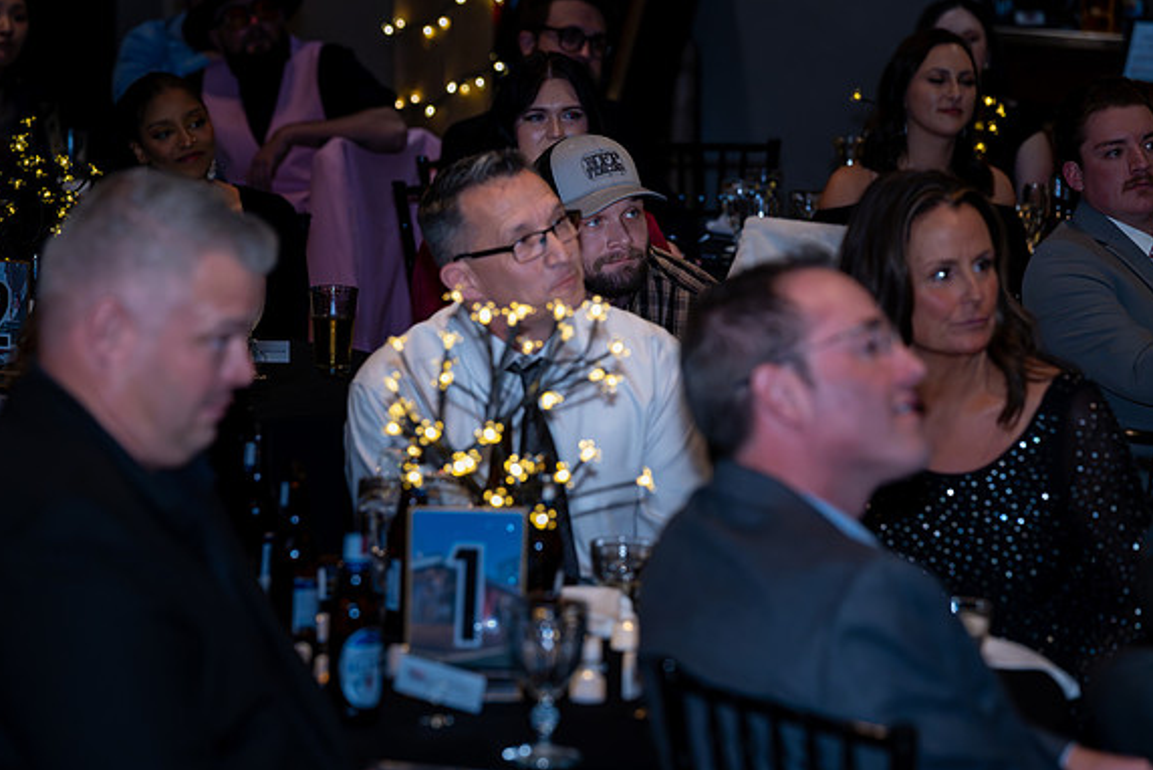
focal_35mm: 152
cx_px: 572
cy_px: 388
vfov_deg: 9.0
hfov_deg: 13.5
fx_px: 4870
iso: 6400
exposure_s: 1/320
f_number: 5
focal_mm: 150
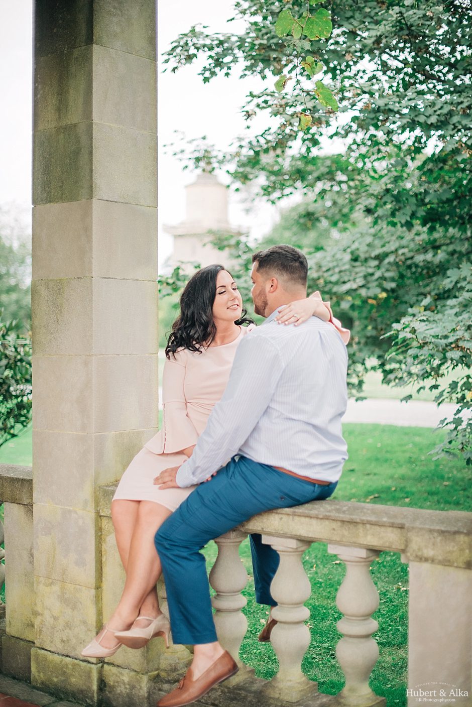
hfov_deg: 27.0
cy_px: 354
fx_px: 982
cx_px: 236
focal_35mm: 50
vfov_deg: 39.6
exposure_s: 1/1600
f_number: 1.4
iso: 400
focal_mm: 50
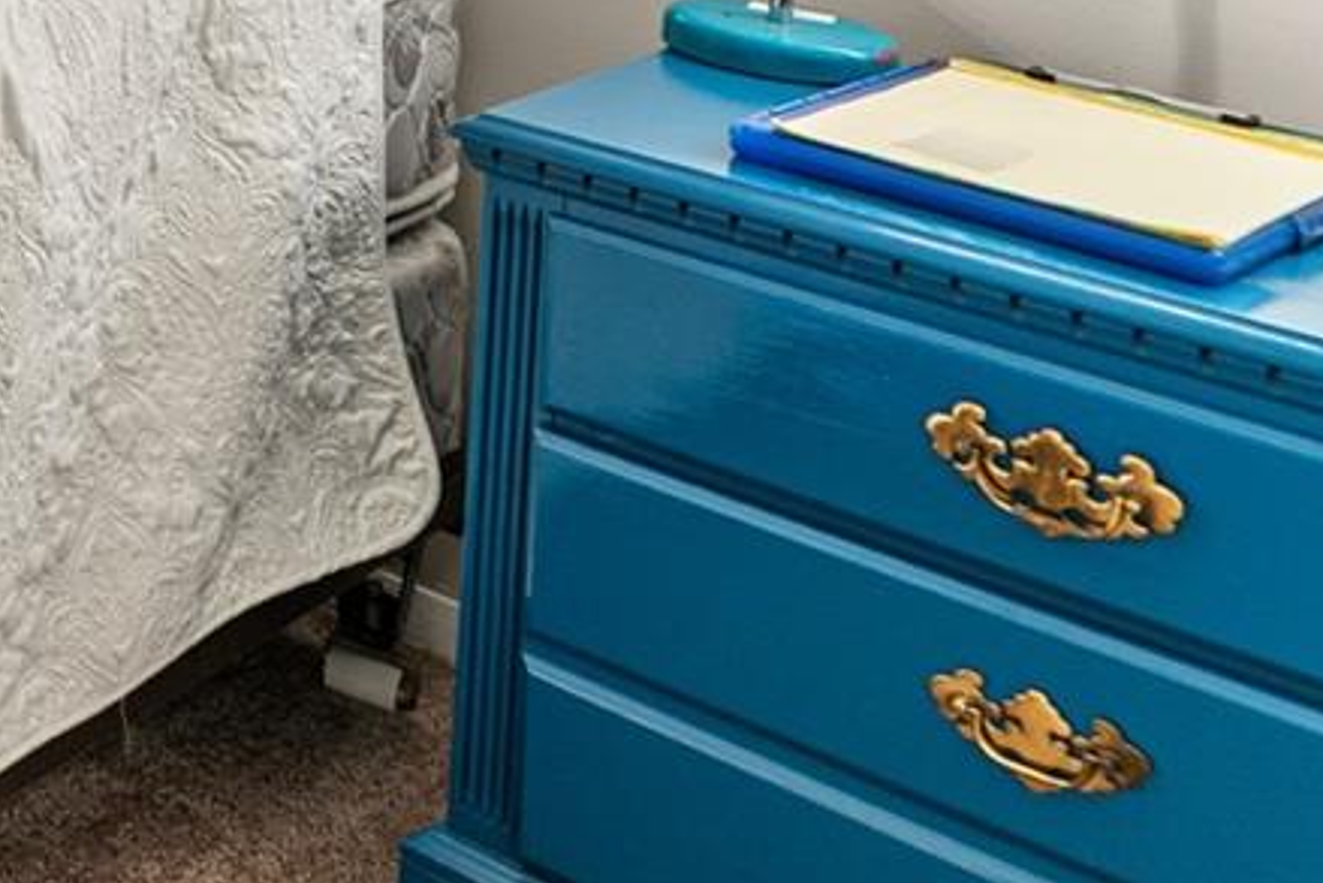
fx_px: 2279
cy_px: -542
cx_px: -967
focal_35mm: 62
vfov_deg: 18.6
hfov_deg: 22.1
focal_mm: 17
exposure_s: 1/8
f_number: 5.6
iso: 100
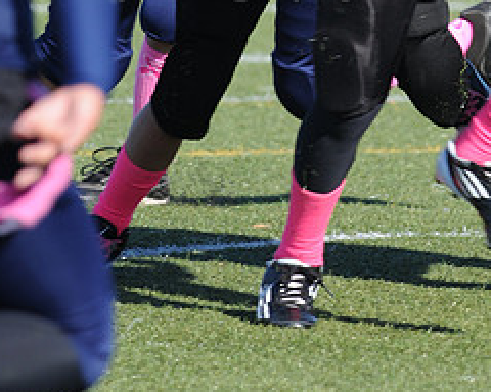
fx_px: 14837
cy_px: -114
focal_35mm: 1021
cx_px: 380
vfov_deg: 1.5
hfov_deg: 1.9
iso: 200
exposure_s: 1/500
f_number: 7.1
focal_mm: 300
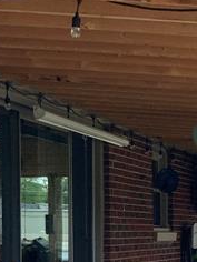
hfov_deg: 10.5
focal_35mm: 126
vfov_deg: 15.3
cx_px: 430
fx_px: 956
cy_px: 278
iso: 16
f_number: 1.8
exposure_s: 1/329
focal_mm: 3
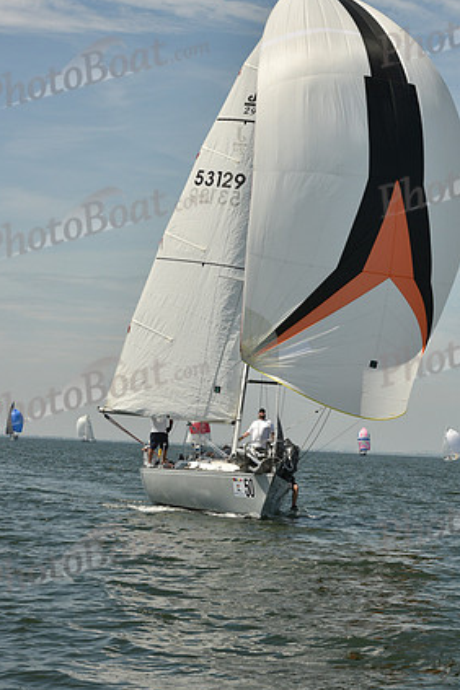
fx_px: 2683
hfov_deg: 9.8
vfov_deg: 14.6
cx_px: 294
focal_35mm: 140
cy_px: 284
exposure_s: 1/1250
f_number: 10
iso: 320
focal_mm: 102
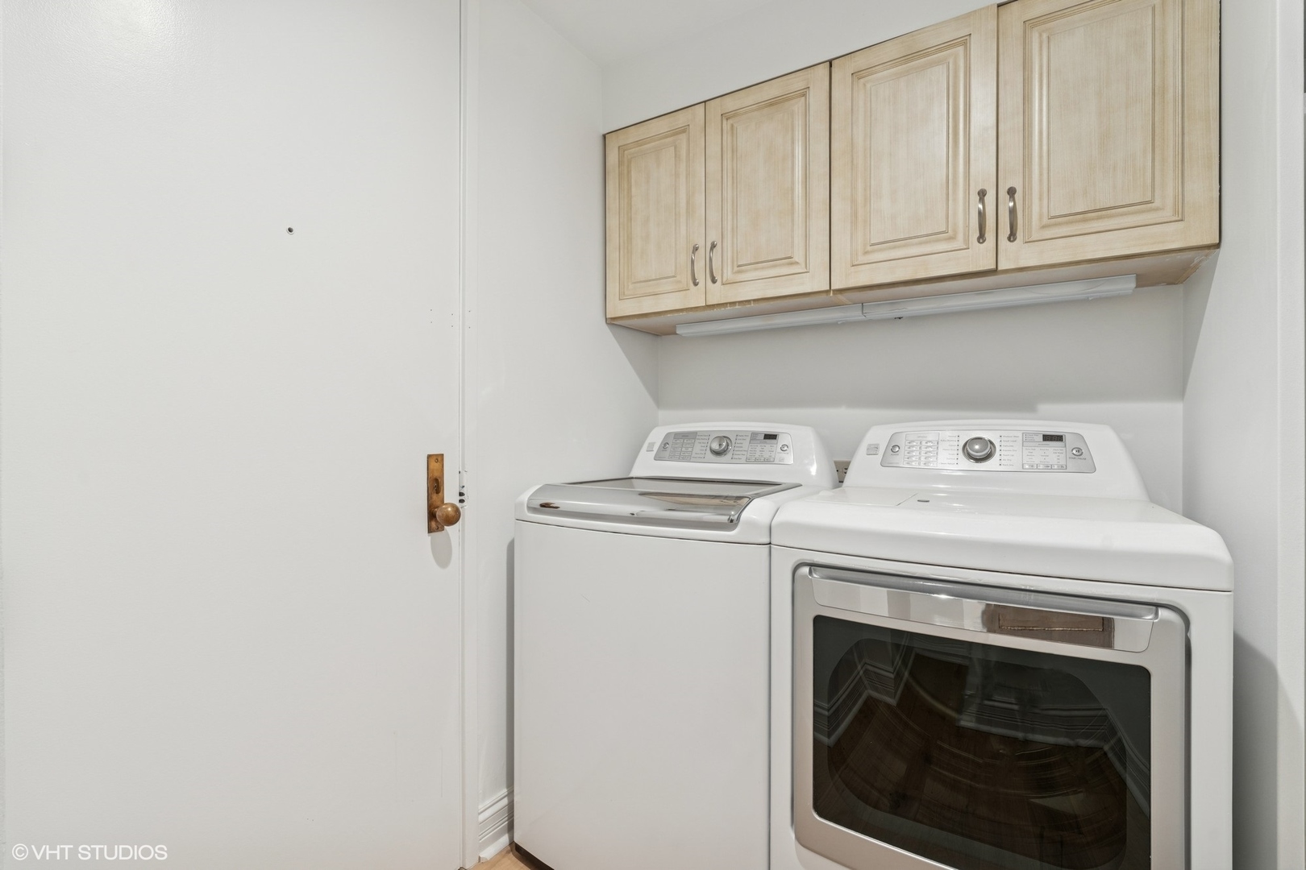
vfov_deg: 73.7
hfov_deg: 96.7
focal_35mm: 16
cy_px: 435
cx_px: 653
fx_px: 580
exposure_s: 1/6
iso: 200
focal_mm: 16
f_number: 8
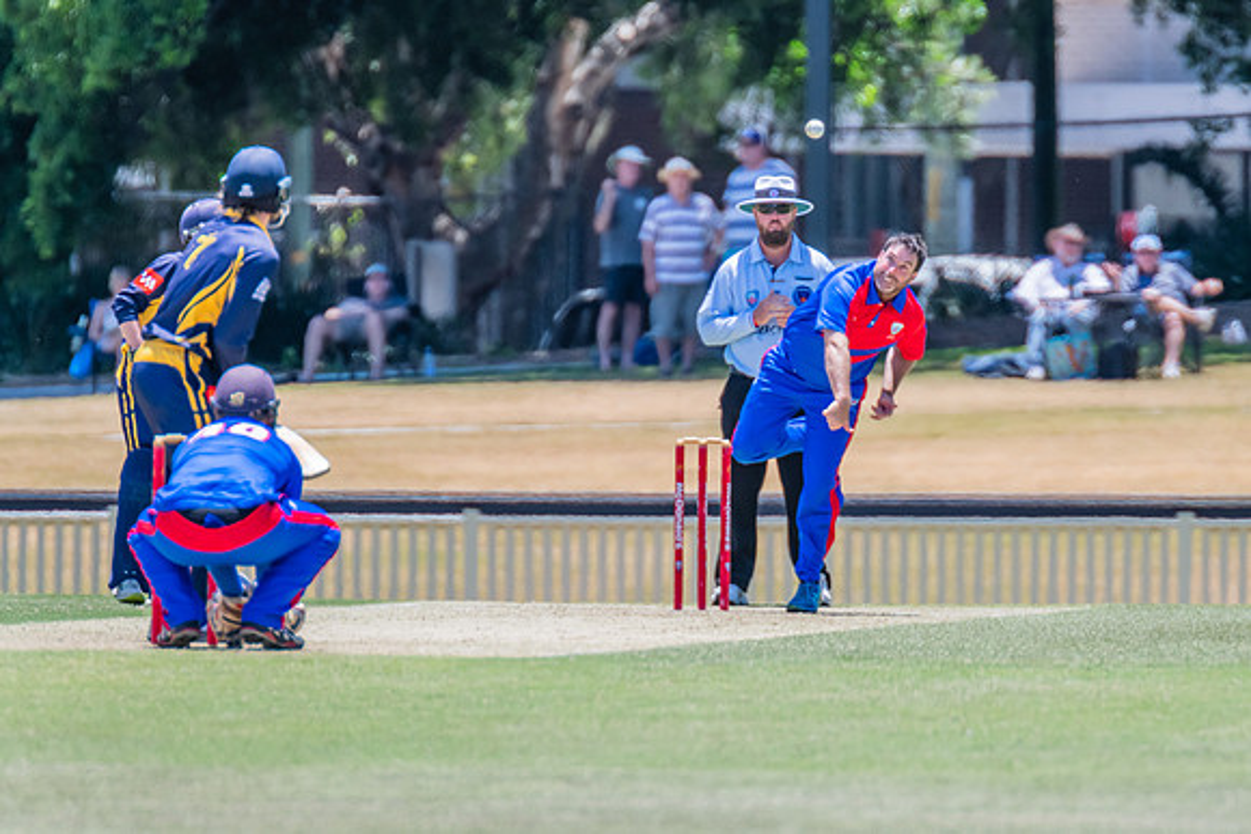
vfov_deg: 1.7
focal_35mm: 797
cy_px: 394
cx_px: 830
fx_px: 27687
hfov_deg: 2.6
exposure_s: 1/2000
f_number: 7.1
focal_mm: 600
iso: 640
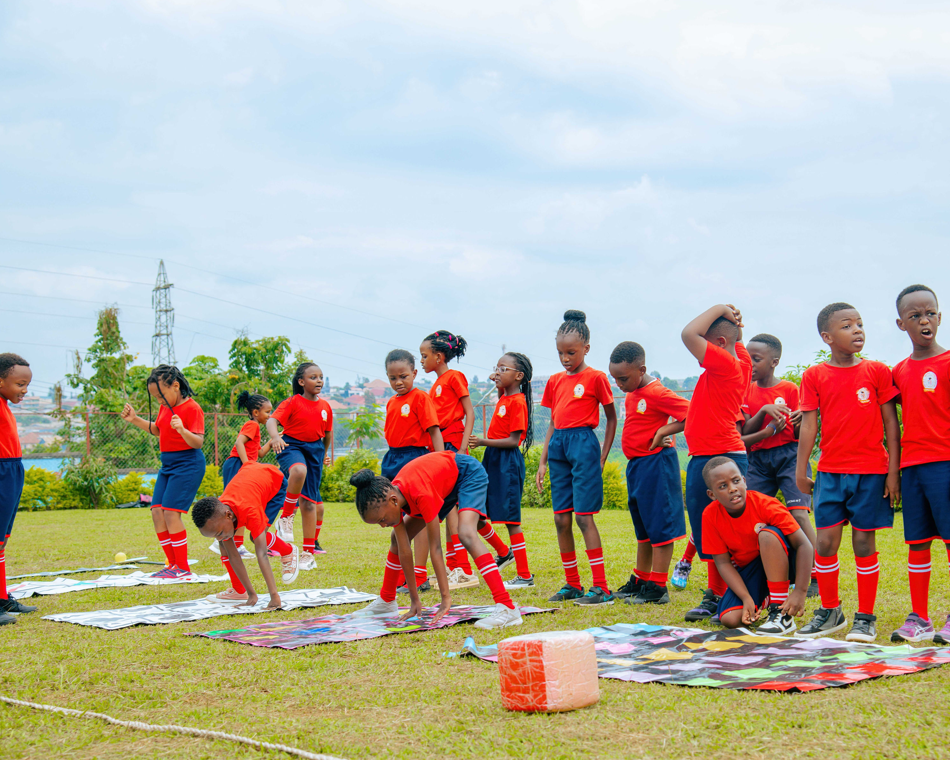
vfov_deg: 25.8
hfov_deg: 31.9
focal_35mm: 59
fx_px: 1659
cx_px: 536
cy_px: 381
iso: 160
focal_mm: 52
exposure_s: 1/250
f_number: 5.6
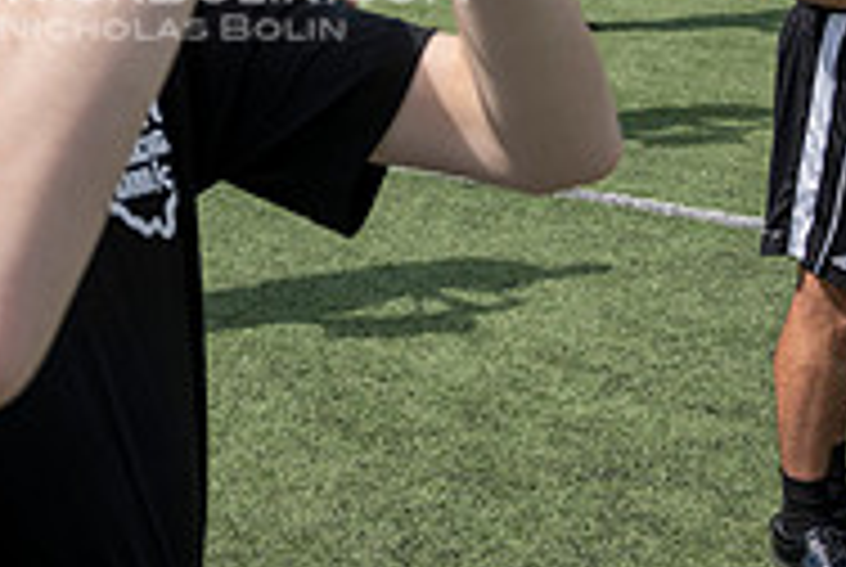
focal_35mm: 74
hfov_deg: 26.7
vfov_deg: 17.3
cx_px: 158
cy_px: -173
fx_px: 1742
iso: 200
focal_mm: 24
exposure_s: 1/1600
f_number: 5
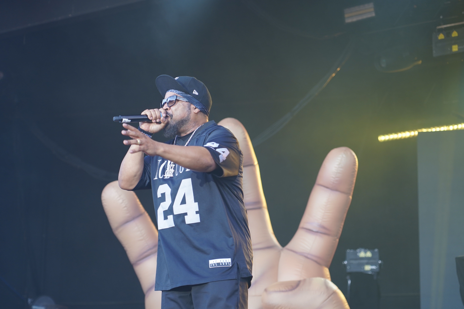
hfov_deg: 19.5
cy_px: 154
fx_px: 1353
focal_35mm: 105
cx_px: 232
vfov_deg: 13.0
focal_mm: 105
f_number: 4
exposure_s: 1/160
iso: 500
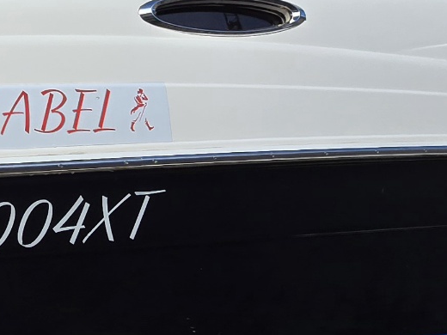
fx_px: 775
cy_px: 79
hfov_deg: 29.8
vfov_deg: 24.1
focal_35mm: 60
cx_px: -10
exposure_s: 1/2000
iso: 50
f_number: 2.2
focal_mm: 2.2
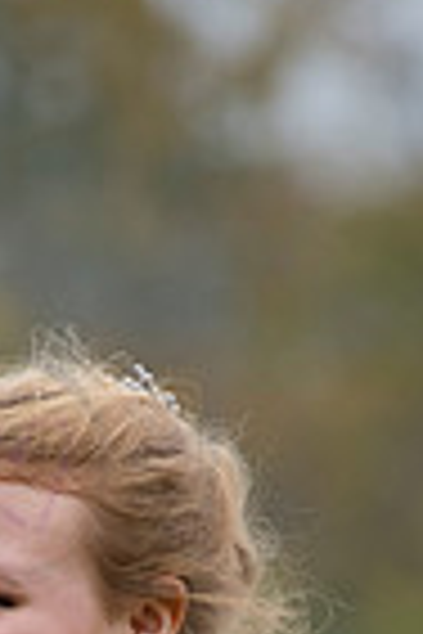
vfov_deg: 3.5
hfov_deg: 2.3
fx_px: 10433
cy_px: 872
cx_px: 22
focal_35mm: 592
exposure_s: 1/400
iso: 640
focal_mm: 185
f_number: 5.6
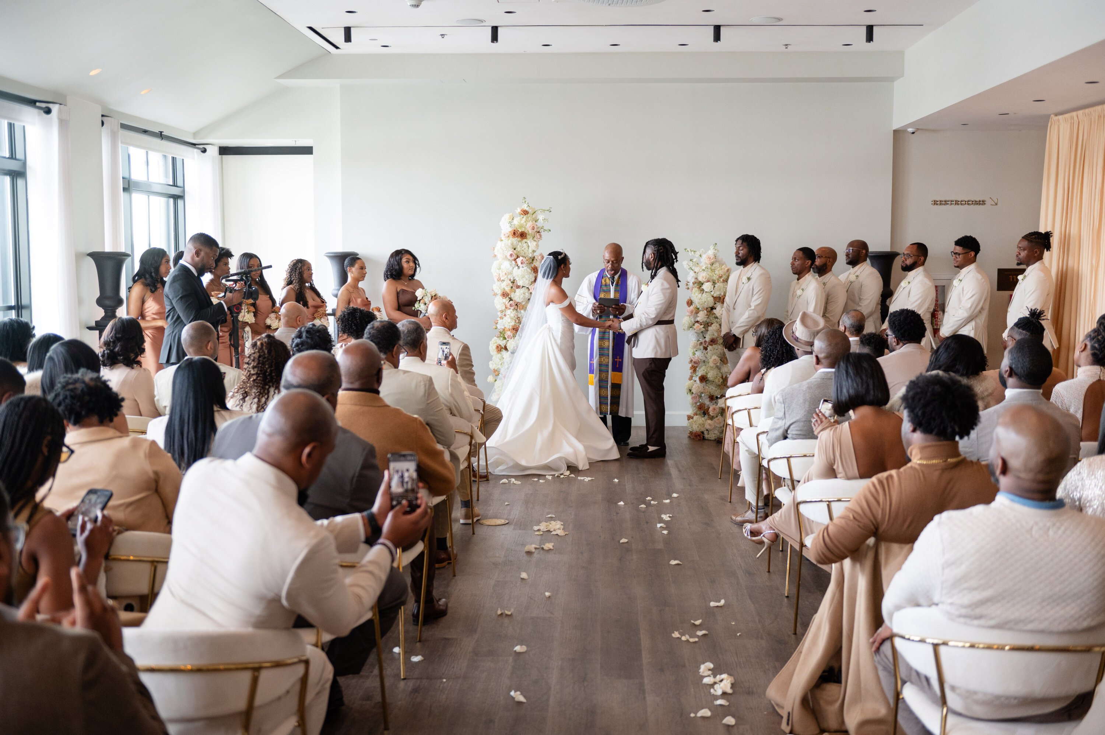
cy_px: 368
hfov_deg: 48.5
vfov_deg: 33.4
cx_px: 552
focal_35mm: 40
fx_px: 1227
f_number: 2.8
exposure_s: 1/250
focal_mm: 40
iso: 800
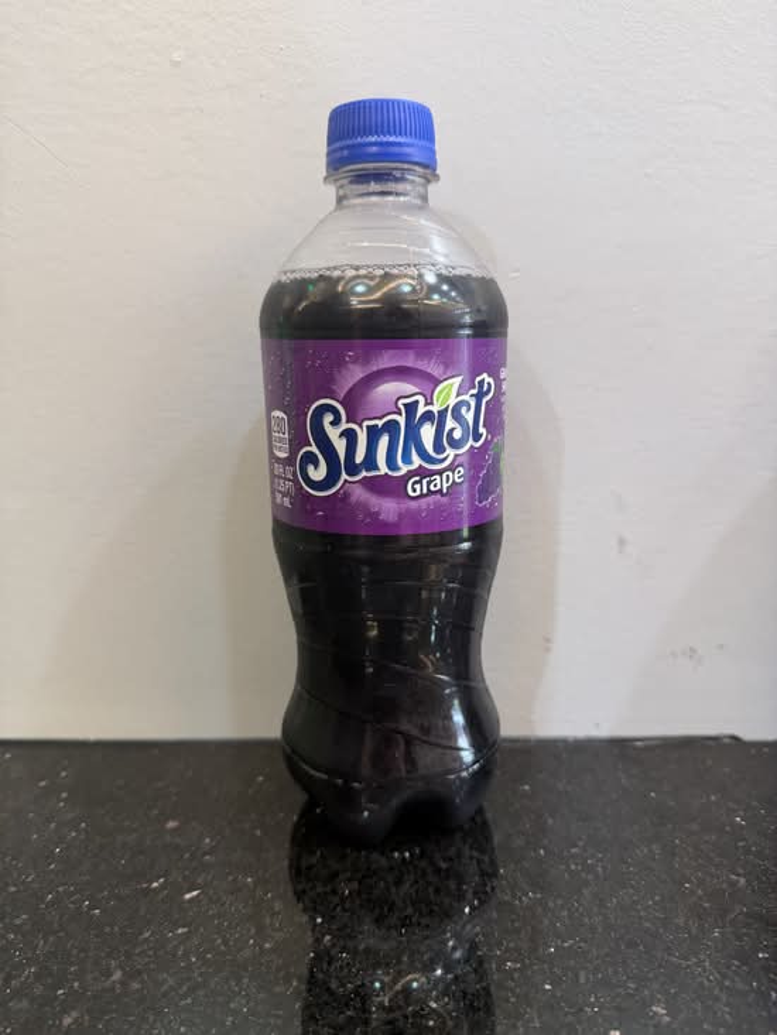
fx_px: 718
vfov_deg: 71.6
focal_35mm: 24
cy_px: 518
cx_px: 388
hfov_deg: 56.8
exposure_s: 1/60
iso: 100
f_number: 1.78
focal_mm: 6.76
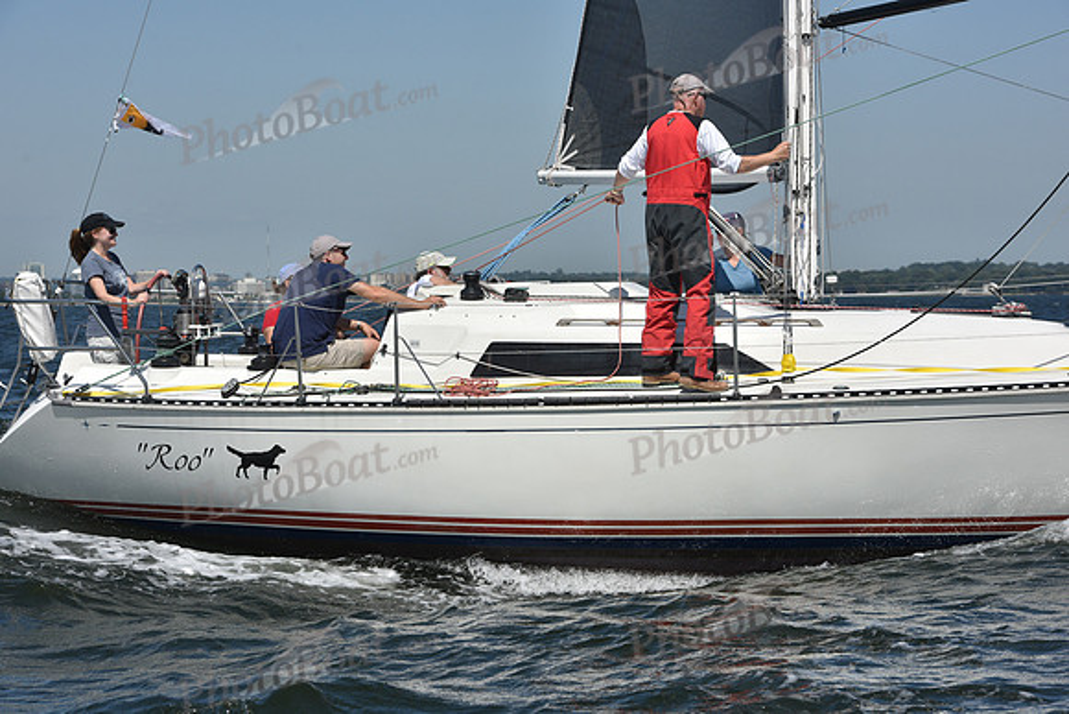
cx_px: 534
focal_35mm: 100
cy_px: 357
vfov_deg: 13.7
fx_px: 2970
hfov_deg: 20.4
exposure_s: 1/1250
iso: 250
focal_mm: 100
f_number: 10
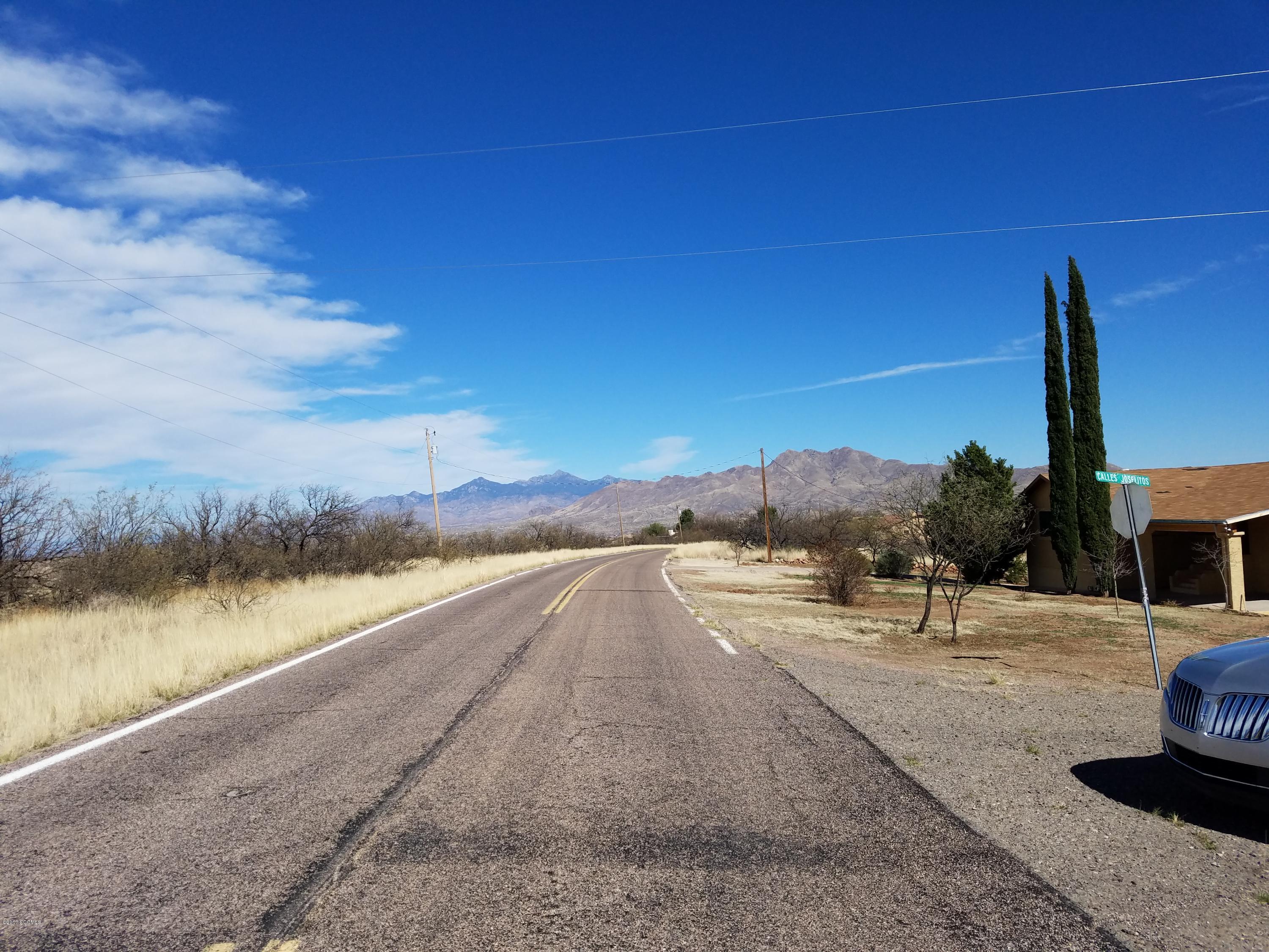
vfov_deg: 53.1
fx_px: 953
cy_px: 476
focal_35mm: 26
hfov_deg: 67.3
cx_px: 634
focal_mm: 4.2
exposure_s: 1/4976
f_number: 1.7
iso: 50
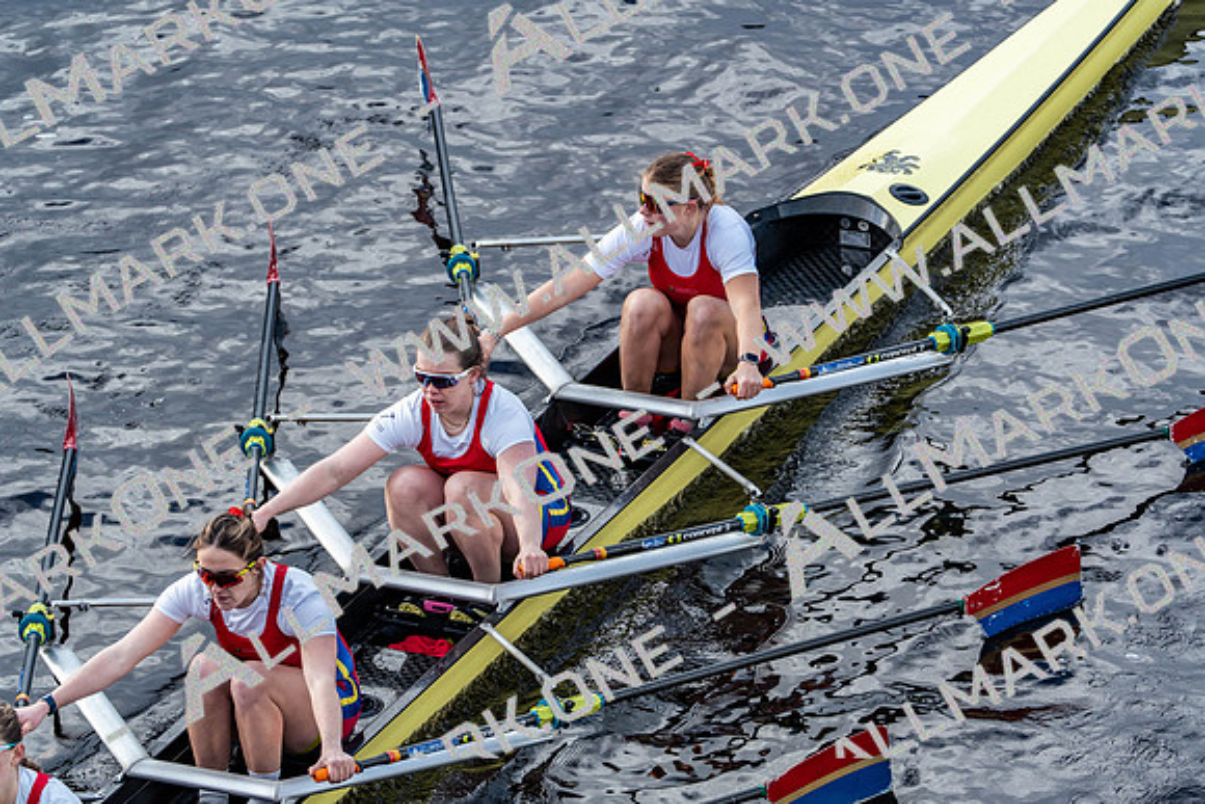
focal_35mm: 309
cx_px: 602
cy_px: 402
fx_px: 10345
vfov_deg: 4.5
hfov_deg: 6.7
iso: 1000
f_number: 6.3
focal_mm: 309
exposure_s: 1/1250
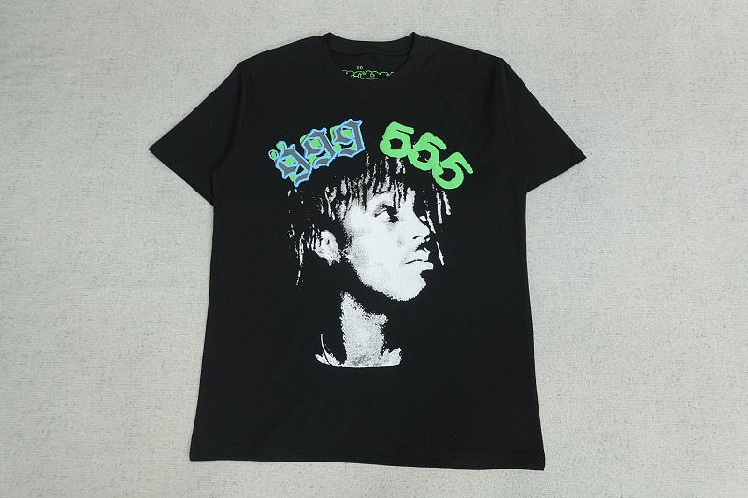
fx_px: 499
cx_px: 374
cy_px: 249
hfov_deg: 73.8
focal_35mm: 24
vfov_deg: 53.1
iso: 1000
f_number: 8
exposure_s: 1/160
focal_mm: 16
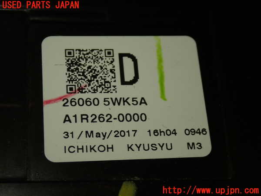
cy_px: 98
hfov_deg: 27.4
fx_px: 535
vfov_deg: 20.7
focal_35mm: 71
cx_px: 130
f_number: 3.9
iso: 160
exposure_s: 1/125
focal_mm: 12.73
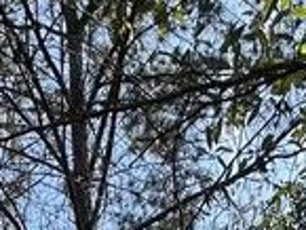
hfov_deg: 19.5
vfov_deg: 10.3
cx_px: 44
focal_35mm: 99
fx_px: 876
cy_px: 709
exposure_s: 1/390
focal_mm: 2.22
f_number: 2.2
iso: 40
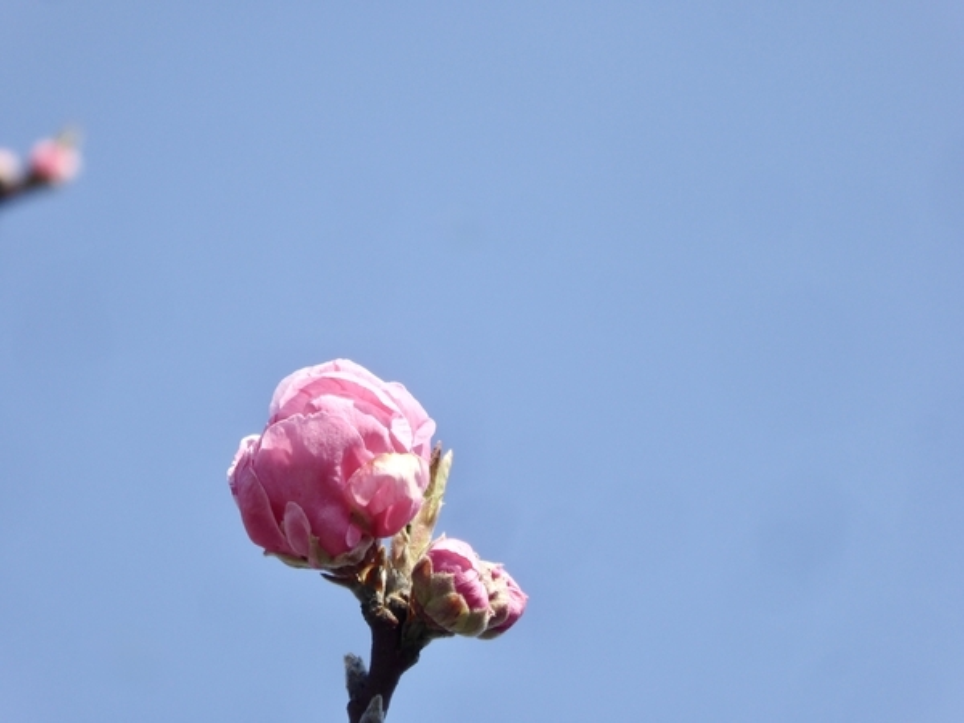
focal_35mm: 222
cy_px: 362
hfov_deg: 8.9
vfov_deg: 6.7
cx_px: 482
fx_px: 6182
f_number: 5.6
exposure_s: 1/400
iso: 100
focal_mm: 35.8
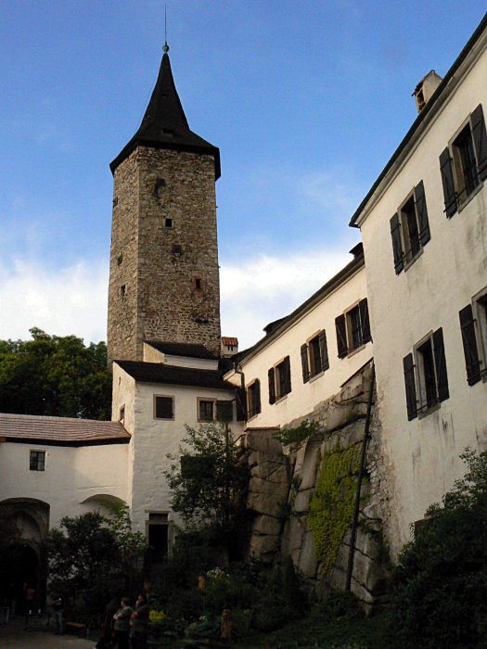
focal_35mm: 39
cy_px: 324
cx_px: 244
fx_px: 732
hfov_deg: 36.8
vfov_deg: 47.9
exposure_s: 1/500
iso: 400
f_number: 8
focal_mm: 6.4
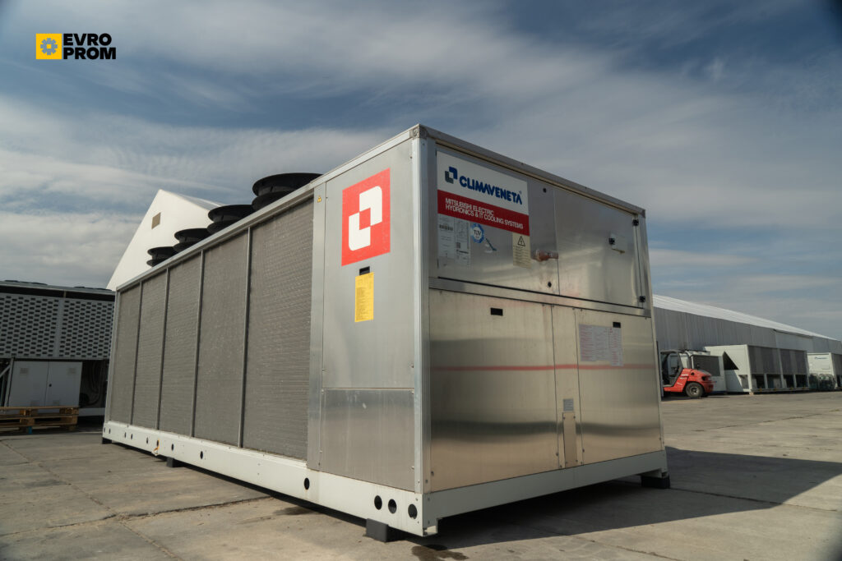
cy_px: 280
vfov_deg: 53.1
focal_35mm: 24
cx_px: 421
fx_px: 561
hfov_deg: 73.7
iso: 100
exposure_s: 1/100
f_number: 10
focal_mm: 24
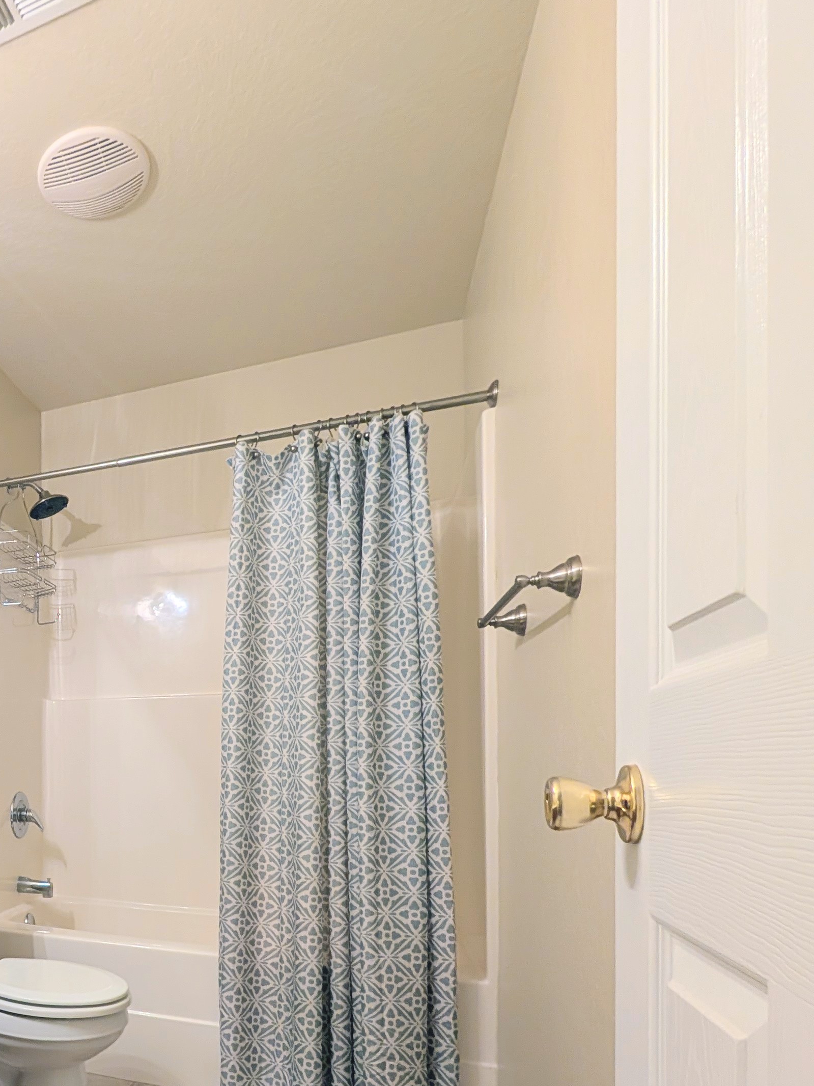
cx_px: -65
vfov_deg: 70.8
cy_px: 762
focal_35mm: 23
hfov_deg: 45.5
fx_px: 721
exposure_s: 1/30
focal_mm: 2.02
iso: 51
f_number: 1.7
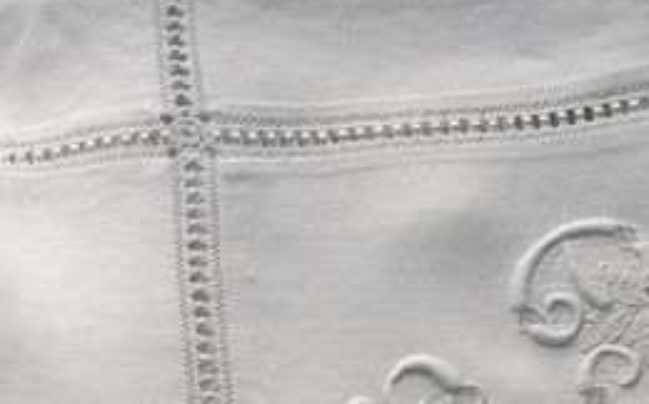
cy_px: 420
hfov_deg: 20.2
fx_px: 1767
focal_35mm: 100
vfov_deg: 12.9
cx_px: 15
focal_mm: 5.8
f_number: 2.8
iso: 400
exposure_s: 1/500
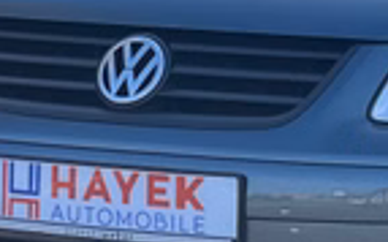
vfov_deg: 3.6
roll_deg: +0.6
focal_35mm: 366
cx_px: 551
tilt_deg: -5.2
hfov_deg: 5.7
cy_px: 24
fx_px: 3866
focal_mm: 9
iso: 25
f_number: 2.8
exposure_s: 1/249
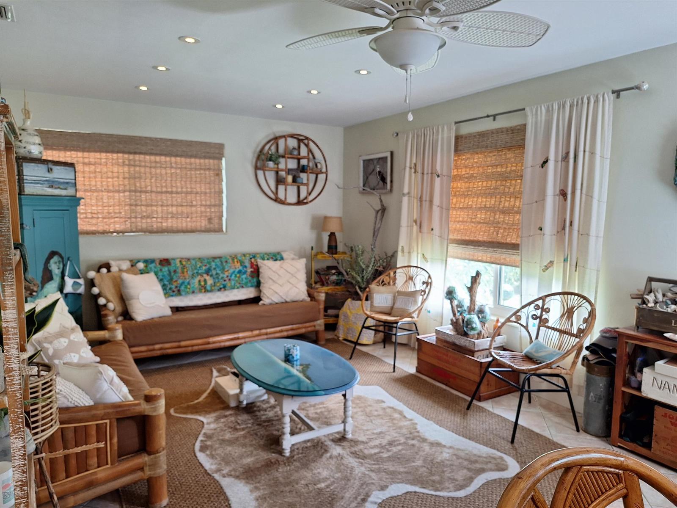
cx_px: 338
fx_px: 450
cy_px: 254
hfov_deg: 73.9
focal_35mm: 23
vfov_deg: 58.9
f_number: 1.8
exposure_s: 1/40
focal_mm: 5.54
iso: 64
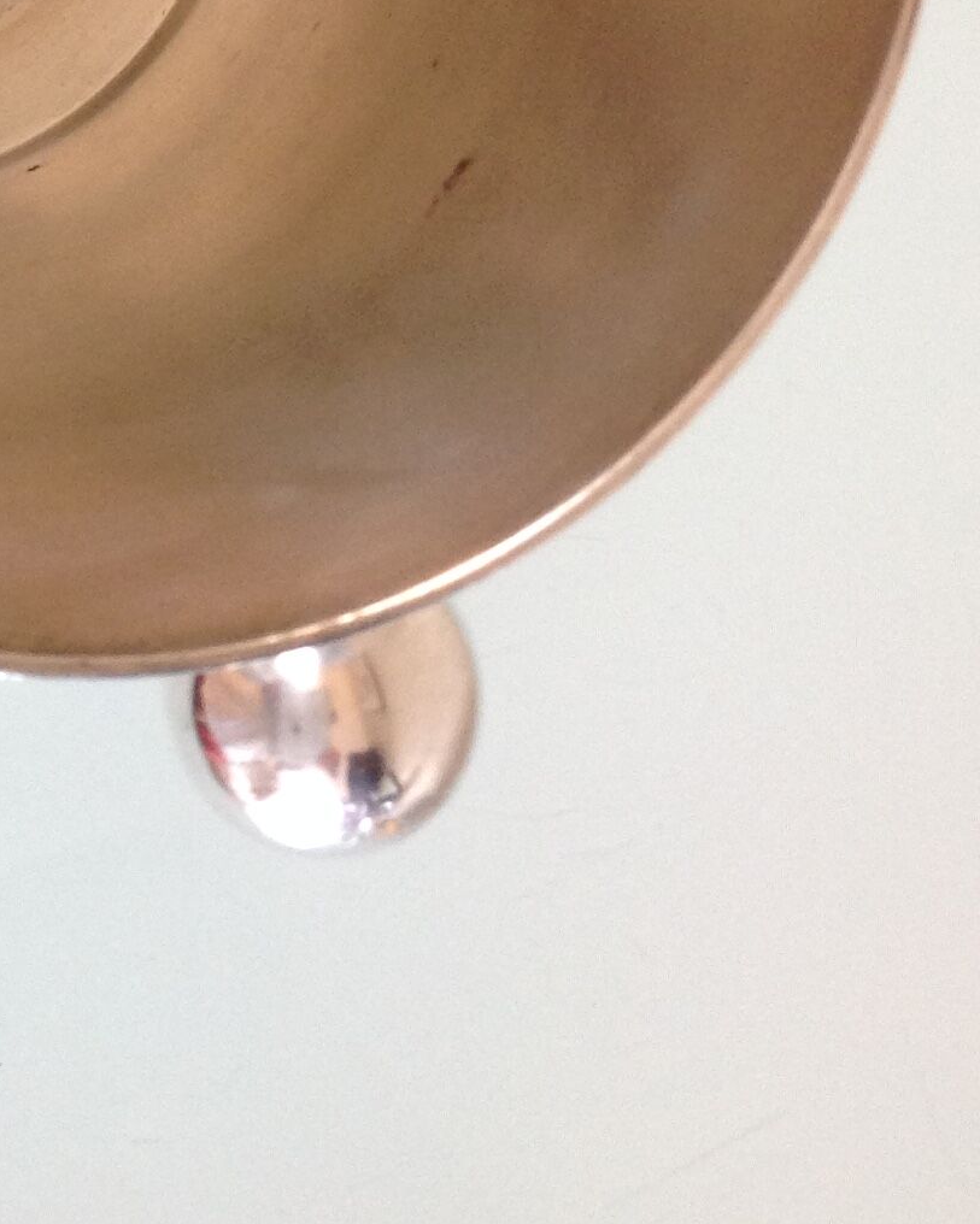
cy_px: -201
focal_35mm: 87
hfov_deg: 17.2
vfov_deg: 20.7
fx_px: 3154
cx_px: -13
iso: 100
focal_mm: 4.28
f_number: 2.4
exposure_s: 1/15
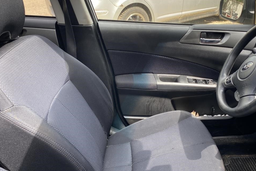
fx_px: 256
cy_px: 81
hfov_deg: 52.4
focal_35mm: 36
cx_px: 163
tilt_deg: -26.3
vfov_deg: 36.9
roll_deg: -0.5
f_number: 1.8
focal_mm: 4.25
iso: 32
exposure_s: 1/132
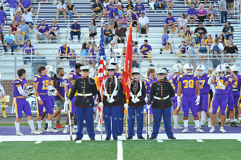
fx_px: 803
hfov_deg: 17.1
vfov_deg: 11.4
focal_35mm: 120
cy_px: 80
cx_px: 120
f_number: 7.1
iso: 400
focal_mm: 120
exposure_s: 1/100
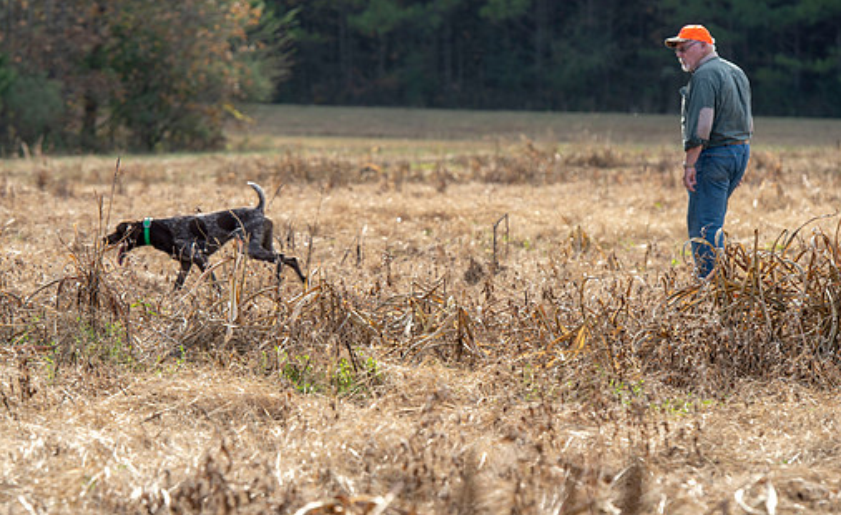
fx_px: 5083
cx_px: 377
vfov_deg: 5.8
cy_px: 252
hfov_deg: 9.5
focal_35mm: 223
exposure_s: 1/250
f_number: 5.6
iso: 125
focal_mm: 160
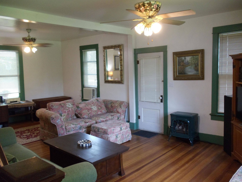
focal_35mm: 44
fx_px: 308
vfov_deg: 32.9
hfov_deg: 42.9
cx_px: 121
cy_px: 91
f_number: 3.5
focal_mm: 6
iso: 400
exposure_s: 1/30
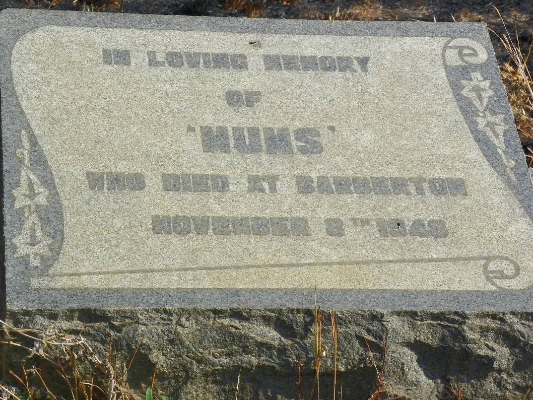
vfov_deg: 12.0
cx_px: 254
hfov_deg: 15.9
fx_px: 1910
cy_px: 187
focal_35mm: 124
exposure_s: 1/200
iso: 64
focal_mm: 19.7
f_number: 5
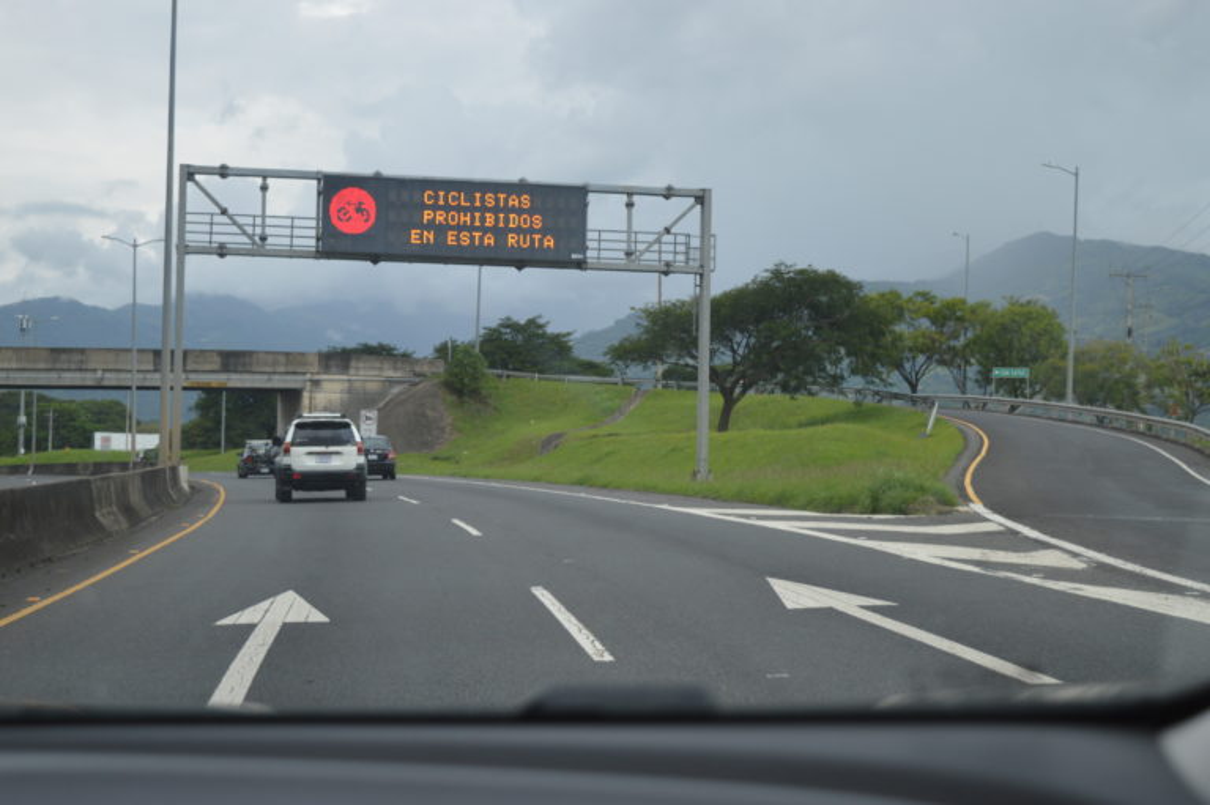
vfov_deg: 21.5
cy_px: 402
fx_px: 2116
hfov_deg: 31.9
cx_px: 605
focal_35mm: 63
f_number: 5
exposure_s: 1/1000
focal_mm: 42
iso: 400
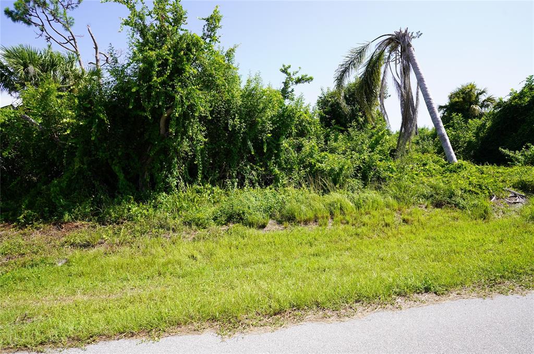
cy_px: 177
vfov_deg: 61.8
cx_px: 267
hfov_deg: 84.0
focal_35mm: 20
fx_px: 296
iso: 100
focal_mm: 20
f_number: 8
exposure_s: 1/125
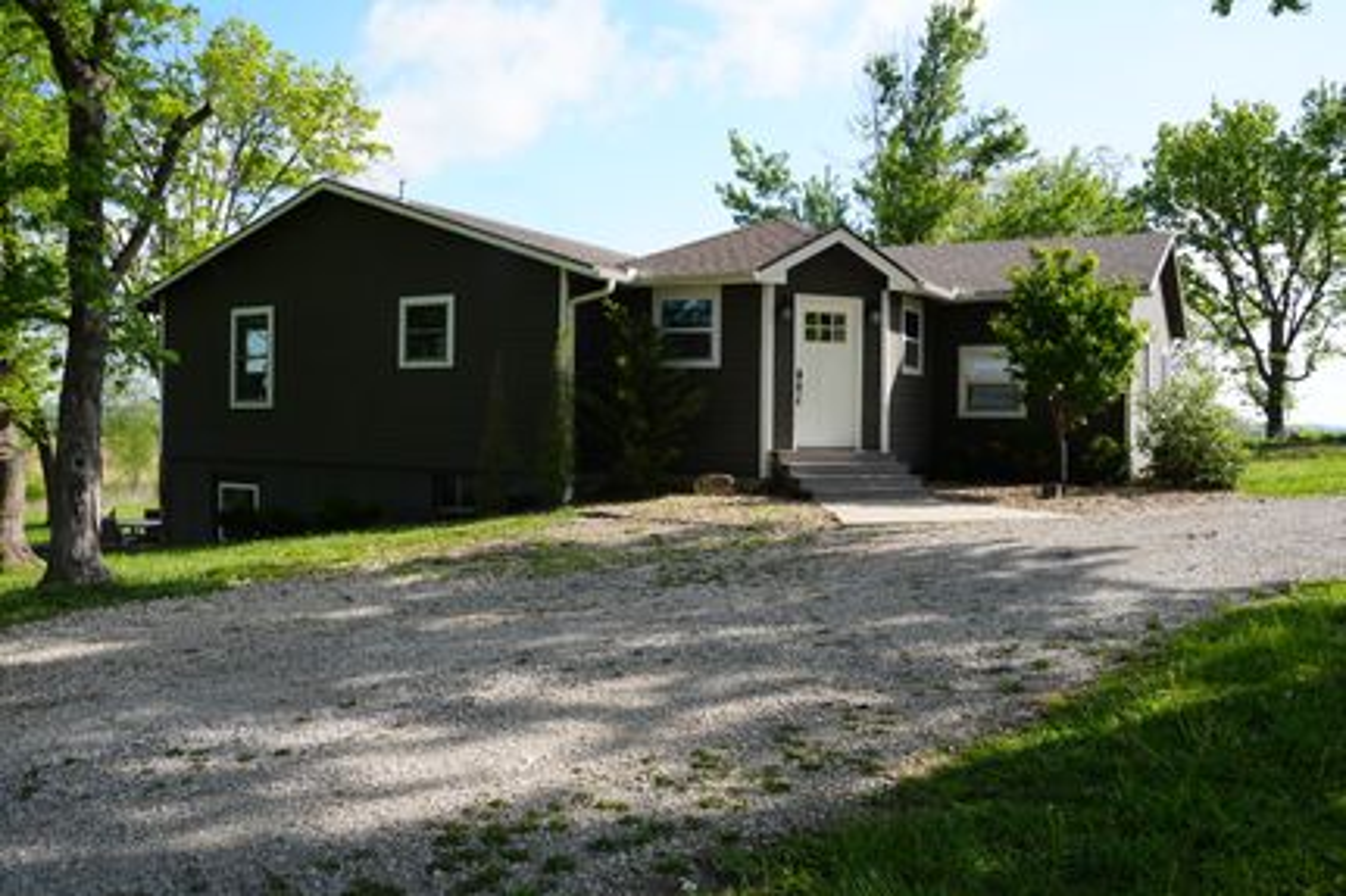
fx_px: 1093
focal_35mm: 29
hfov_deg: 63.2
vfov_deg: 44.6
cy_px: 448
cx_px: 673
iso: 100
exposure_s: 1/125
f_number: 8
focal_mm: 19.5
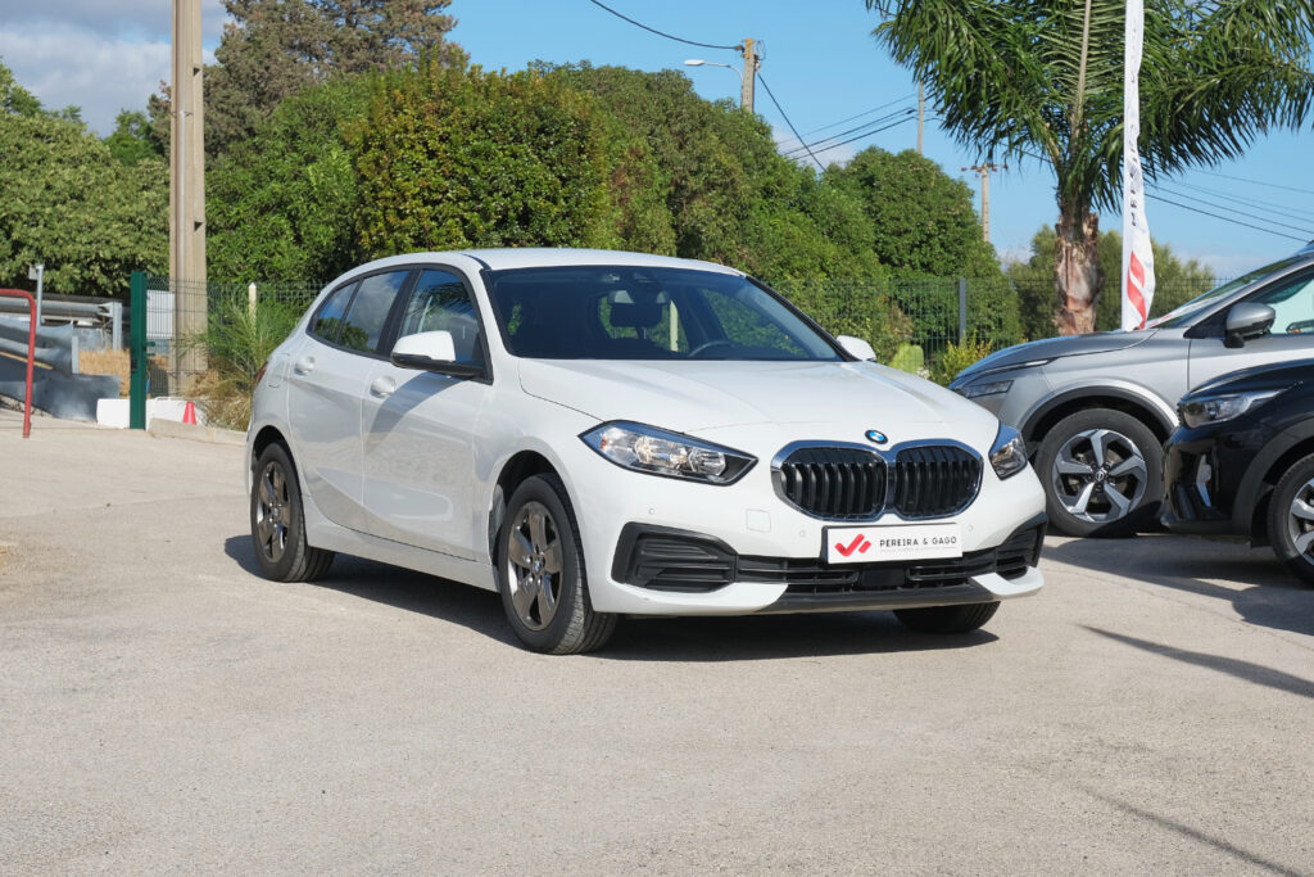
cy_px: 438
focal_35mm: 68
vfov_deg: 20.0
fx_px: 2482
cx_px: 657
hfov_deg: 29.7
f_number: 9
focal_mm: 45
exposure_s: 1/250
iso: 160
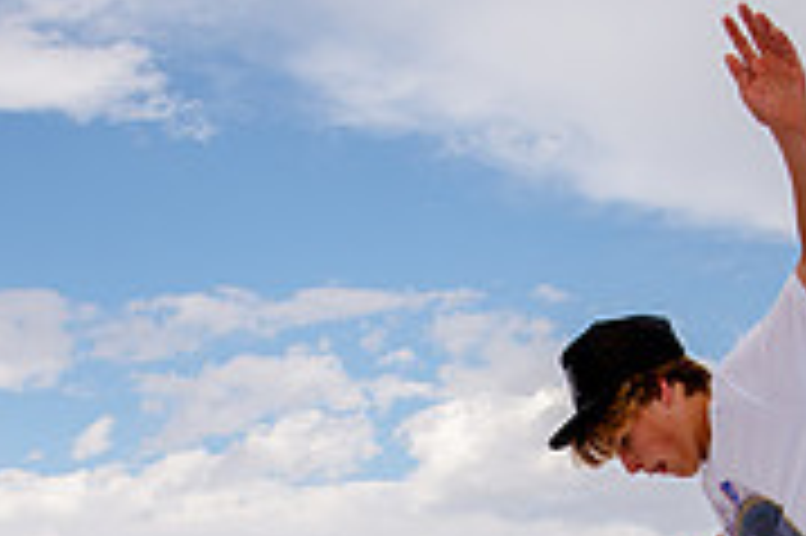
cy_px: 644
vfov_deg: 12.2
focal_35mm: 110
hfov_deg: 18.6
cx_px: 392
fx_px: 2460
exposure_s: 1/640
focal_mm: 34
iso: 250
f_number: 8
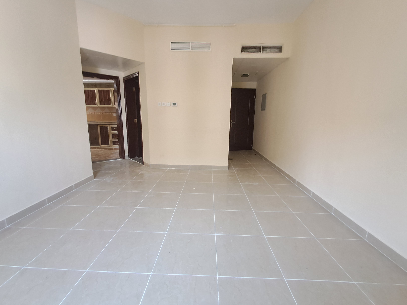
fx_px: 188
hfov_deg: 94.5
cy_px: 152
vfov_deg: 78.1
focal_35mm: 16
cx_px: 204
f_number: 2.2
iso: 200
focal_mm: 1.64
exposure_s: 1/33
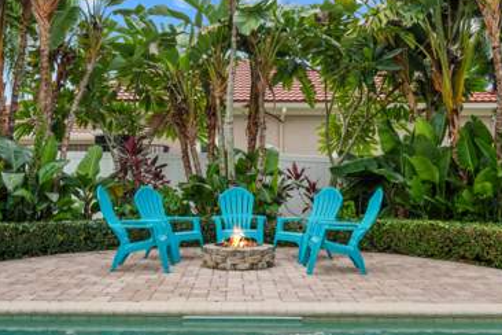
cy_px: 180
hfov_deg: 50.7
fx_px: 530
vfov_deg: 35.0
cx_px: 233
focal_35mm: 38
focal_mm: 29
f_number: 8
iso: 800
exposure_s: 1/125
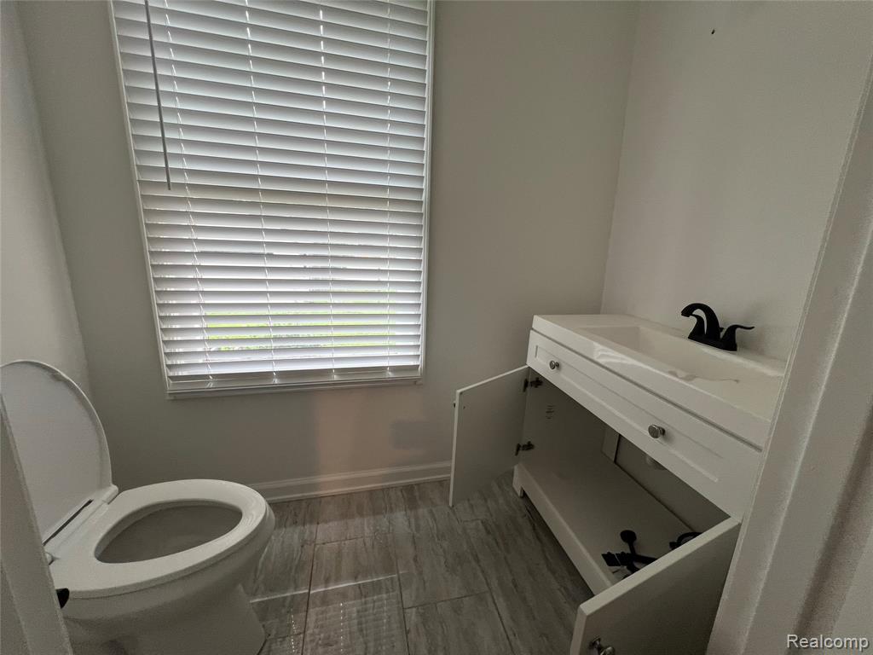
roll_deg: -1.2
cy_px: 328
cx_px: 436
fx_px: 328
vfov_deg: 89.9
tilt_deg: -12.6
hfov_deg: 106.2
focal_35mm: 13
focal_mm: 1.57
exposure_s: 1/120
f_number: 1.8
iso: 100
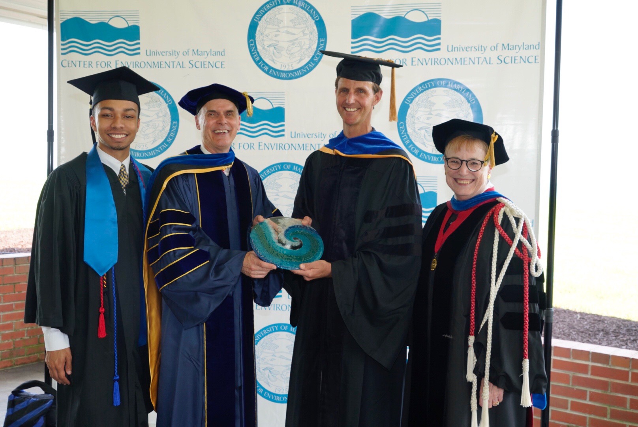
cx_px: 319
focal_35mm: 41
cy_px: 214
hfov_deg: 47.4
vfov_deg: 32.7
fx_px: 727
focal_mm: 41
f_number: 8
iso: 500
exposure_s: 1/60
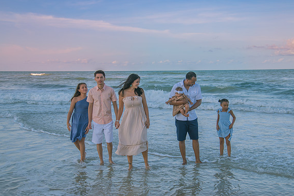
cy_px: 116
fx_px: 400
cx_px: 147
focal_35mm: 49
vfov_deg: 27.5
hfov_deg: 40.4
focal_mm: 40
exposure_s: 1/500
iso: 200
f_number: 4
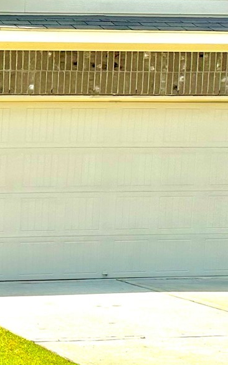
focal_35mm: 89
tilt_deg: -8.7
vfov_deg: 22.5
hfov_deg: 12.9
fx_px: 884
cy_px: 357
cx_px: -220
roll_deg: +0.4
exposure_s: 1/7576
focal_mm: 6.86
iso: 80
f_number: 1.78
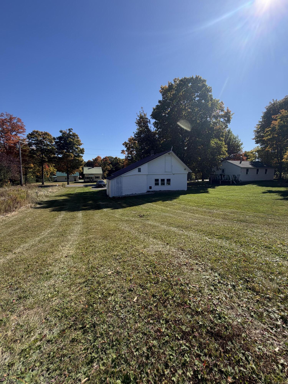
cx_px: 144
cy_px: 192
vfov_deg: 102.1
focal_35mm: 14
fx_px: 155
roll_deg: +0.5
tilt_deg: -7.5
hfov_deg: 85.7
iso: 25
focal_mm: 2.22
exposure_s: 1/928
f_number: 2.2
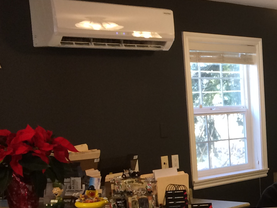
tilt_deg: -10.1
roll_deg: +1.0
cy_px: 197
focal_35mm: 85
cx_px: 392
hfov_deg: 20.4
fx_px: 680
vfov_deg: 17.1
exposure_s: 1/30
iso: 80
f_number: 2.2
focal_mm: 4.15
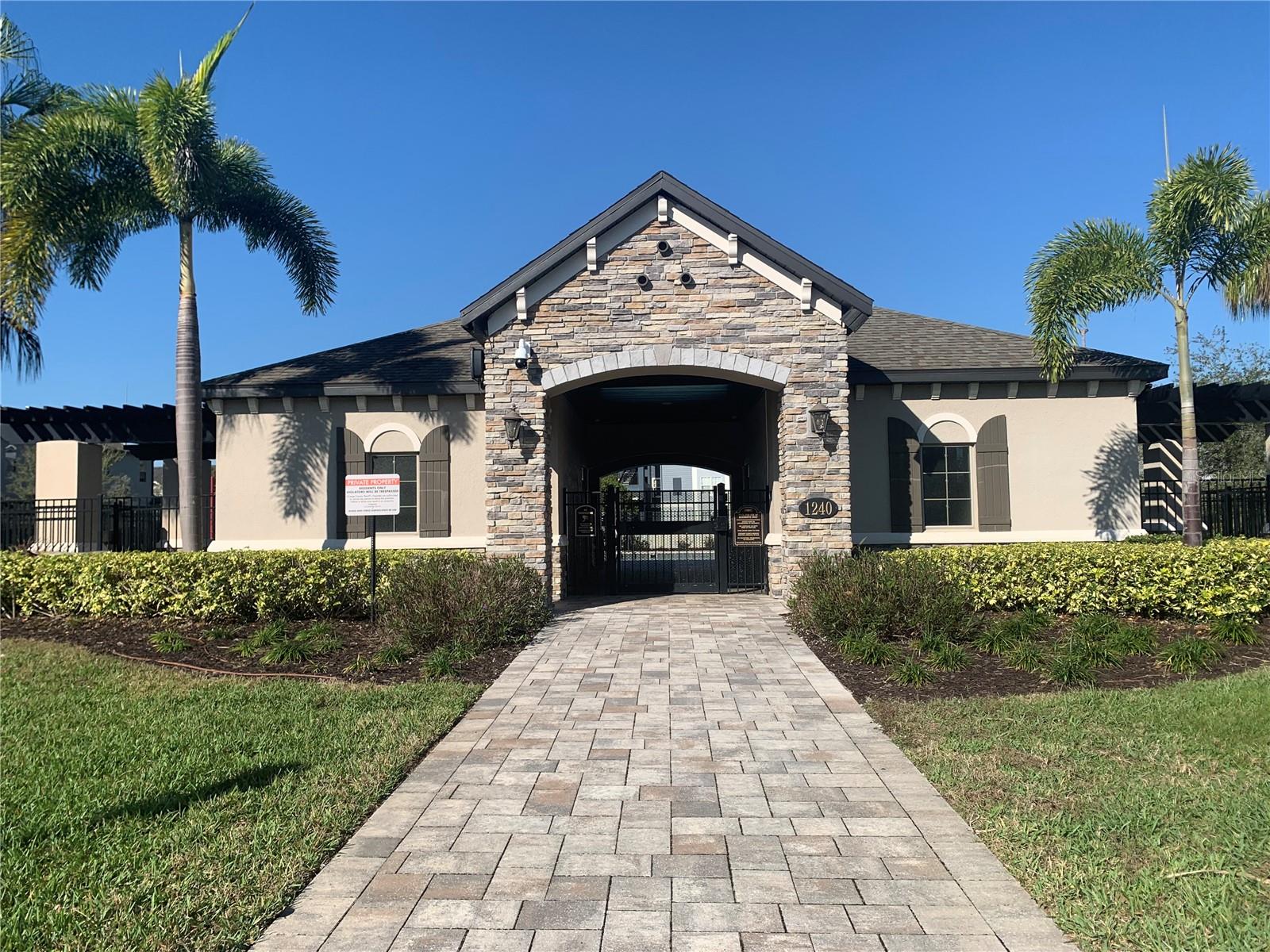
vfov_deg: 53.1
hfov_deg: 67.3
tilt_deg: +2.3
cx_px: 635
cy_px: 476
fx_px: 954
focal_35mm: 26
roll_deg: +0.6
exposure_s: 1/2681
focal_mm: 4.25
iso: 25
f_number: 1.8
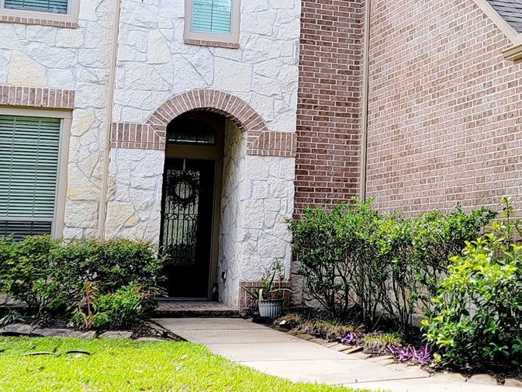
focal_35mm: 73
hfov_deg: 26.3
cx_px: 392
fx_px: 1101
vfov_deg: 20.0
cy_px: 92
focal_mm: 6.7
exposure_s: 1/270
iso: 16
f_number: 1.8
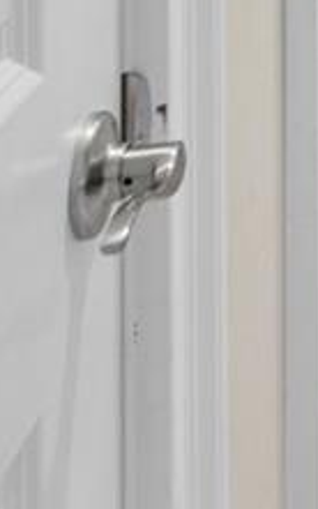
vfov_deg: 16.0
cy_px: -496
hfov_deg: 9.0
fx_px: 1429
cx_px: 1088
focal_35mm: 103
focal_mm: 14
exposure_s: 1.6
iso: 200
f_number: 8
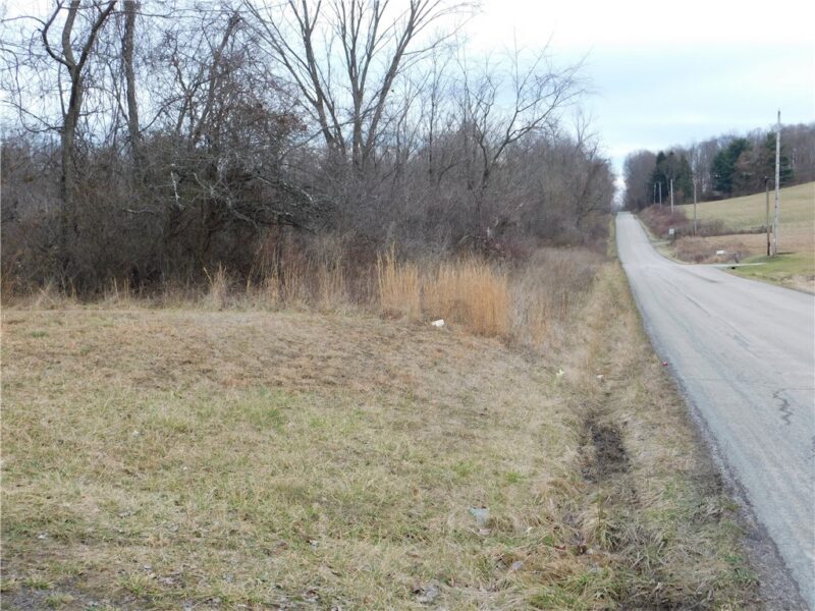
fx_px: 1059
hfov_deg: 42.1
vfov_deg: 32.2
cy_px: 306
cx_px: 408
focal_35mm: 45
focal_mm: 8
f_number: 3.7
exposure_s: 1/100
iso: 125
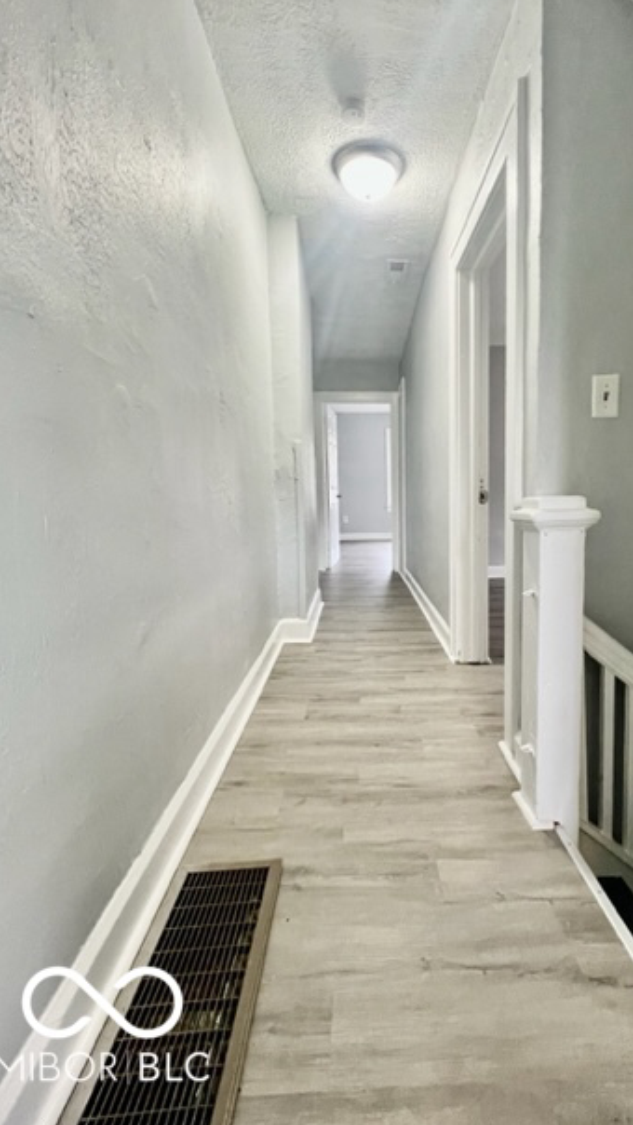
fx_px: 447
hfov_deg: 69.8
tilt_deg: -6.1
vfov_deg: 102.9
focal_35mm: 15
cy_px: 536
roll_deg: +0.3
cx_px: 384
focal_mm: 1.57
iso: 200
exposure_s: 1/60
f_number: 1.8
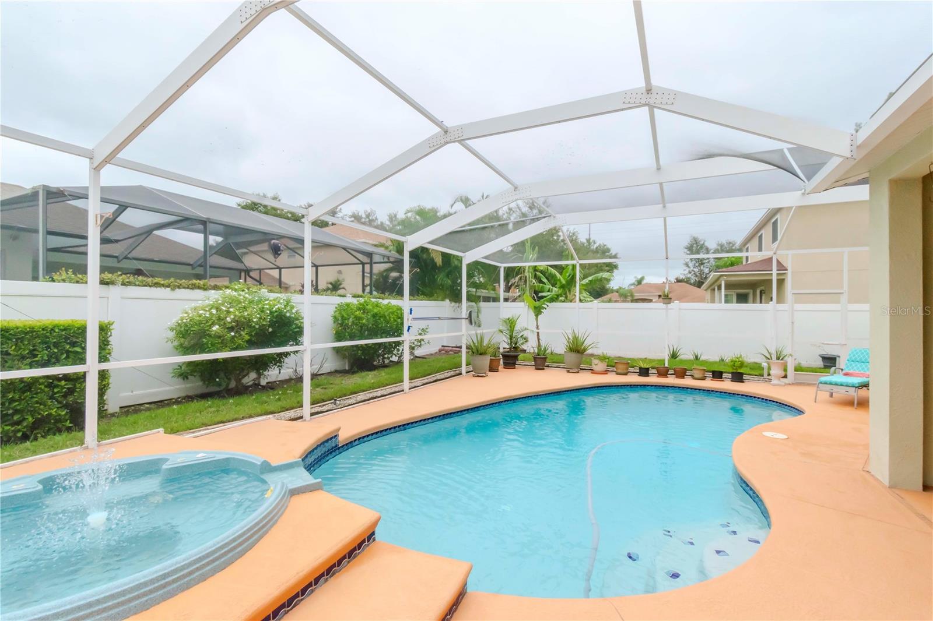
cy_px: 310
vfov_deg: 77.3
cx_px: 466
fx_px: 389
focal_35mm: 15
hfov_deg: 100.4
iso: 800
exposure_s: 1/320
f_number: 16
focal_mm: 10
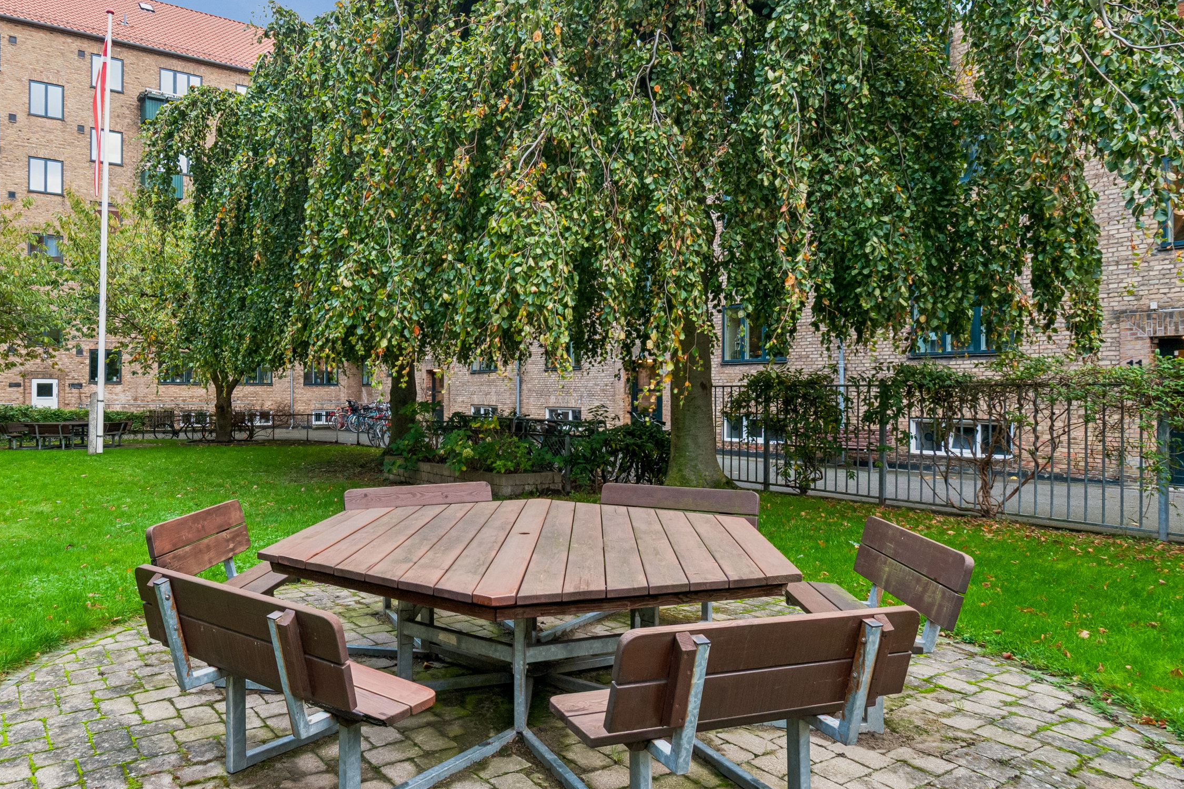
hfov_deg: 72.3
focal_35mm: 24
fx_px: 789
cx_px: 432
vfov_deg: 53.1
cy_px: 376
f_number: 9
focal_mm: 12
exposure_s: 1/15
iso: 200
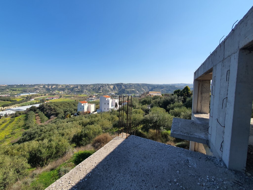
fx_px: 95
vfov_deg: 89.9
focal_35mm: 13
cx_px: 126
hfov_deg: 106.2
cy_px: 95
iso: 50
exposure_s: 1/956
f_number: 2.2
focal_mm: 1.8
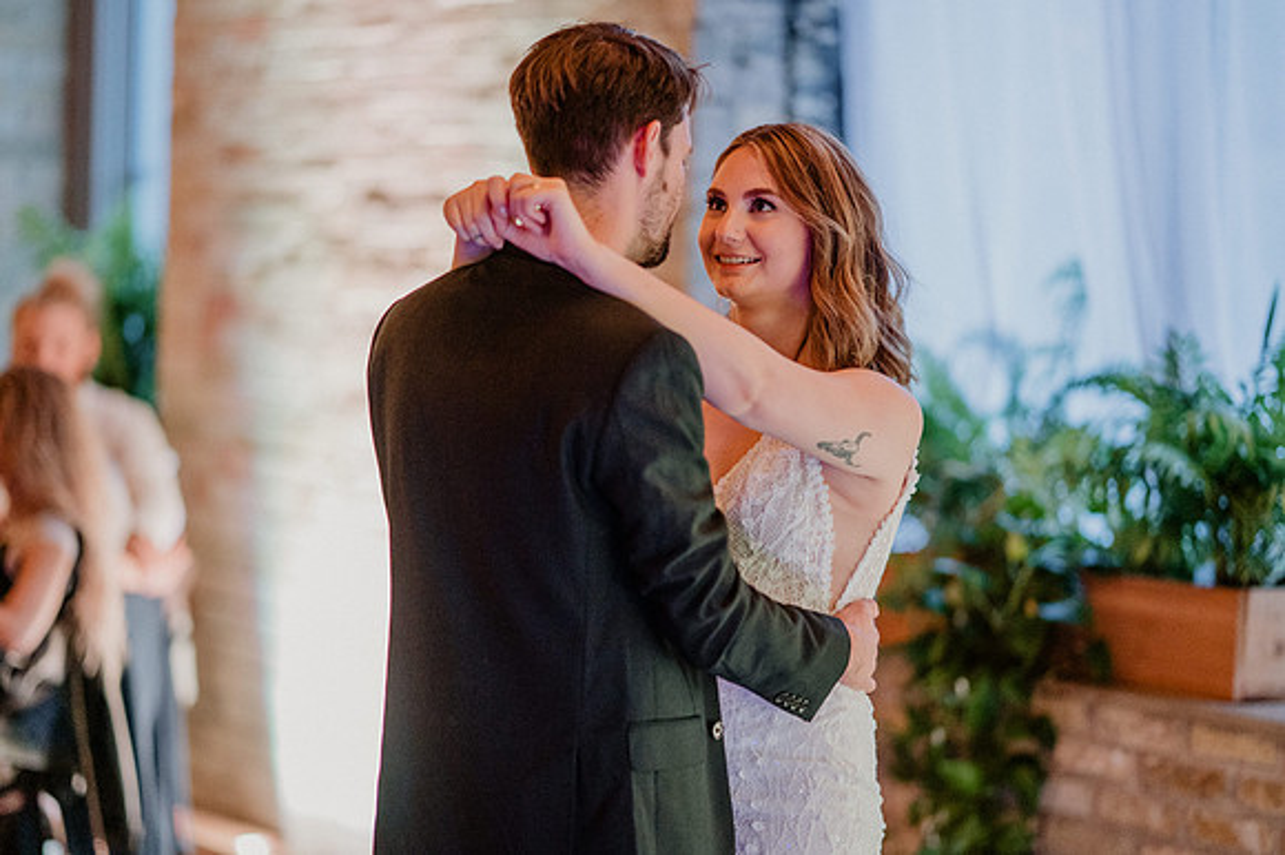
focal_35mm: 108
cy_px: 427
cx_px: 632
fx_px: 3856
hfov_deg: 18.9
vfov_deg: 12.7
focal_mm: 105
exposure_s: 1/320
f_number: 1.4
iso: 3200
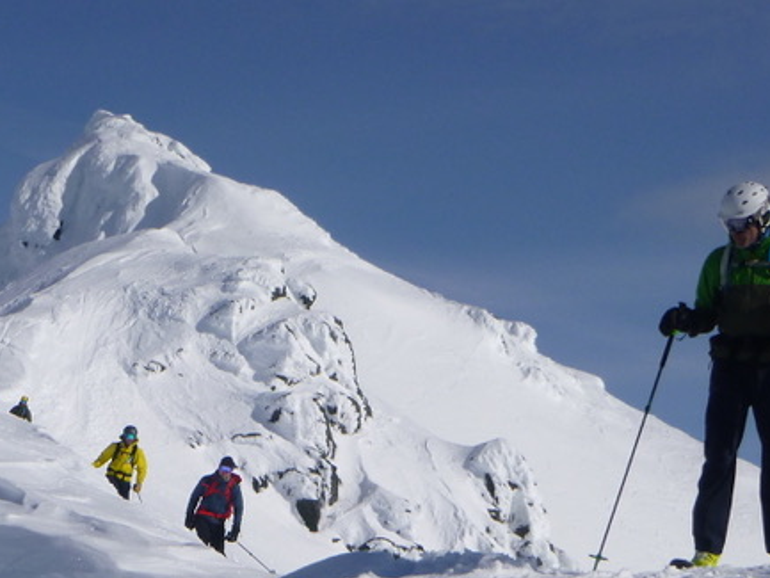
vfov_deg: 14.2
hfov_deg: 18.8
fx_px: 2314
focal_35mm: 104
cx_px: 254
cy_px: 470
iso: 100
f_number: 10
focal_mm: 7.9
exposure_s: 1/320
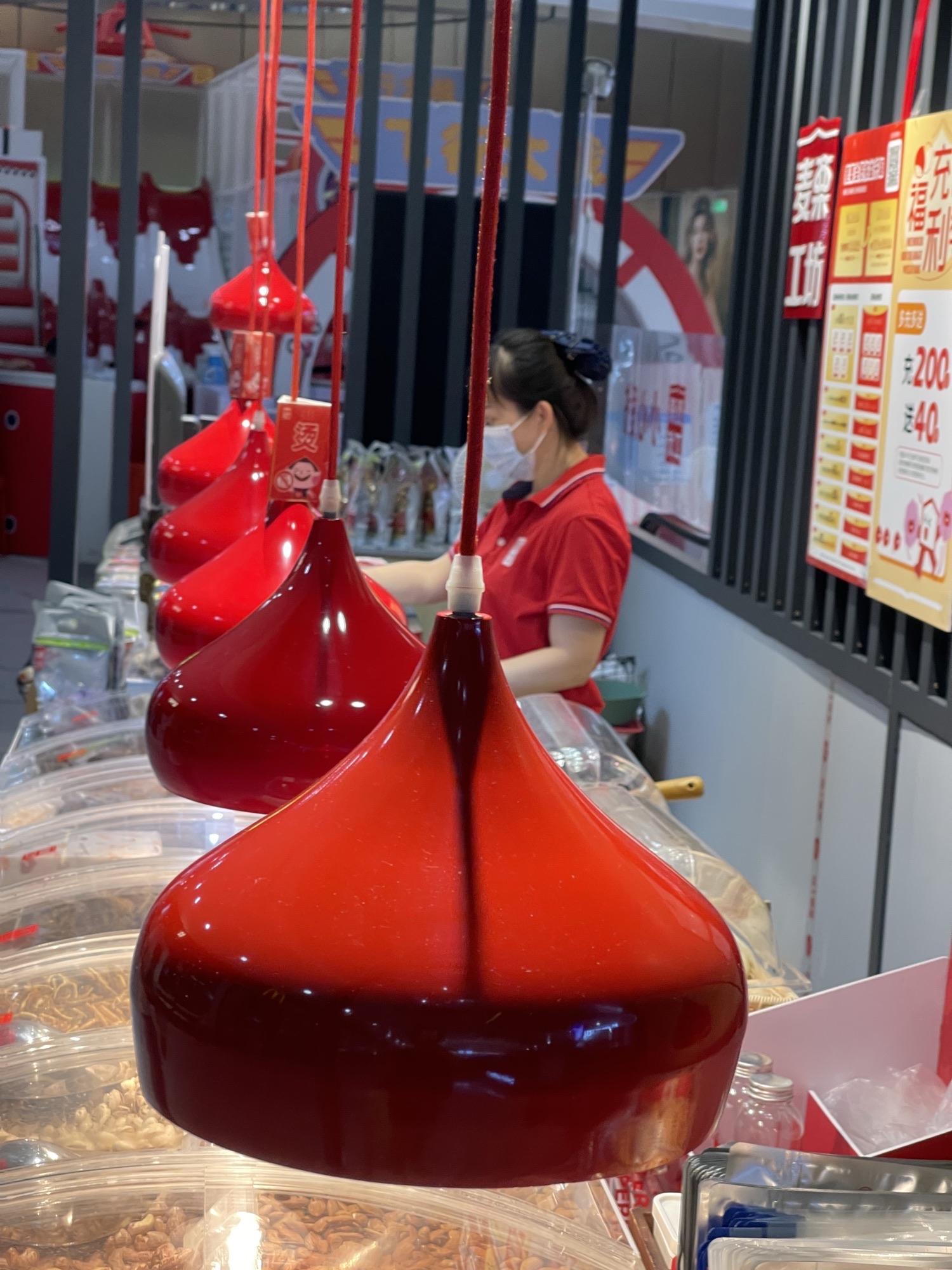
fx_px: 2347
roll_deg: -4.0
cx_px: 476
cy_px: 635
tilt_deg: -9.4
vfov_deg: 30.3
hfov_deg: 22.9
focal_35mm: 64
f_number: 2.2
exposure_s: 1/100
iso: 160
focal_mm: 7.5
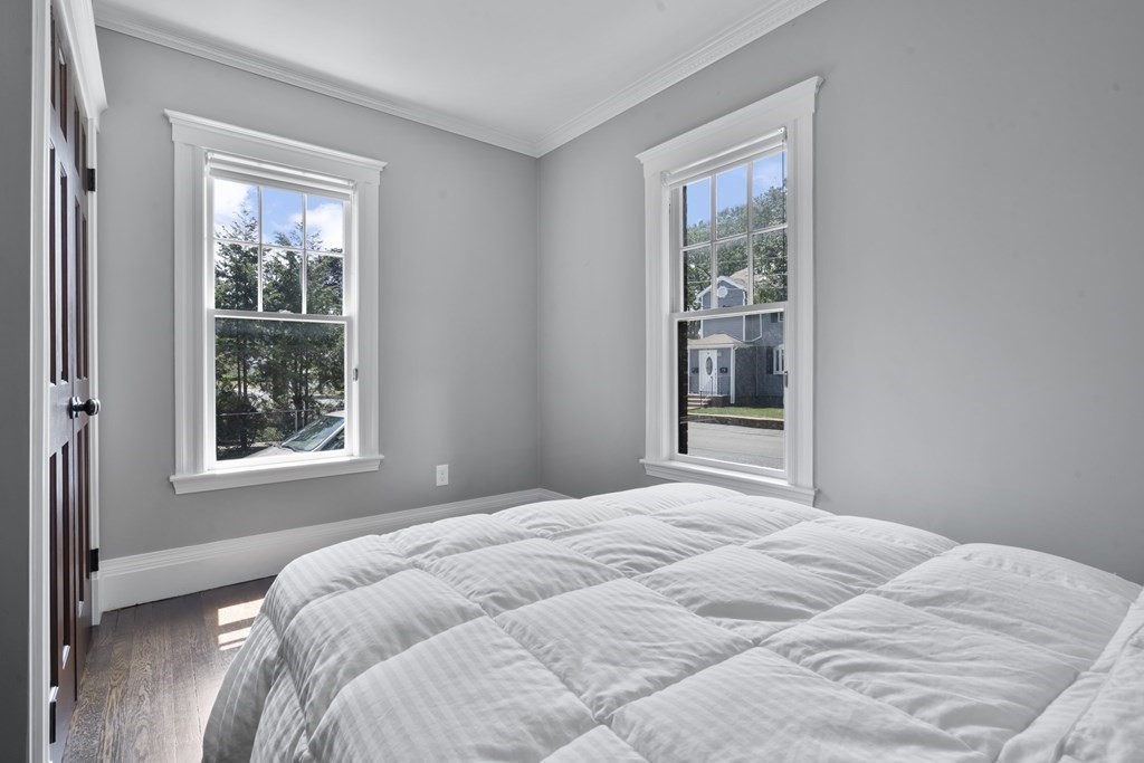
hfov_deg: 96.7
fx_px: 508
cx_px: 572
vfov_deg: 73.8
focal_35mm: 16
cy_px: 382
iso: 400
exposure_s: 1/4
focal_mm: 16
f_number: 11
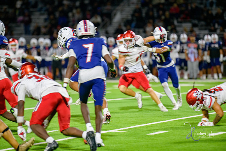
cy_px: 76
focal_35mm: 240
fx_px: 1507
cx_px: 113
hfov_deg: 8.6
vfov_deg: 5.7
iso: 2000
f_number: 2.8
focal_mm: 240
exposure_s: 1/250
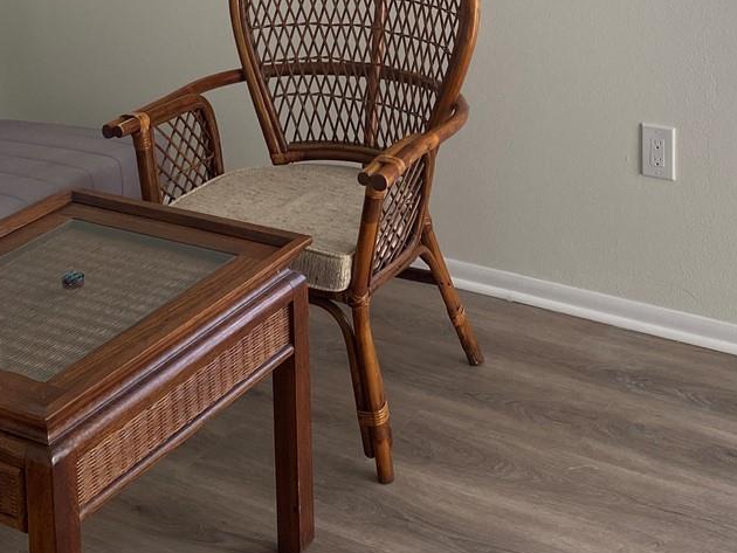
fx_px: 1406
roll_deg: +2.6
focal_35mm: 66
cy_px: -132
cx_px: 384
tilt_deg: -8.1
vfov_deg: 20.6
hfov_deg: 29.4
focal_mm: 4.25
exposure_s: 1/357
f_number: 1.8
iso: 32
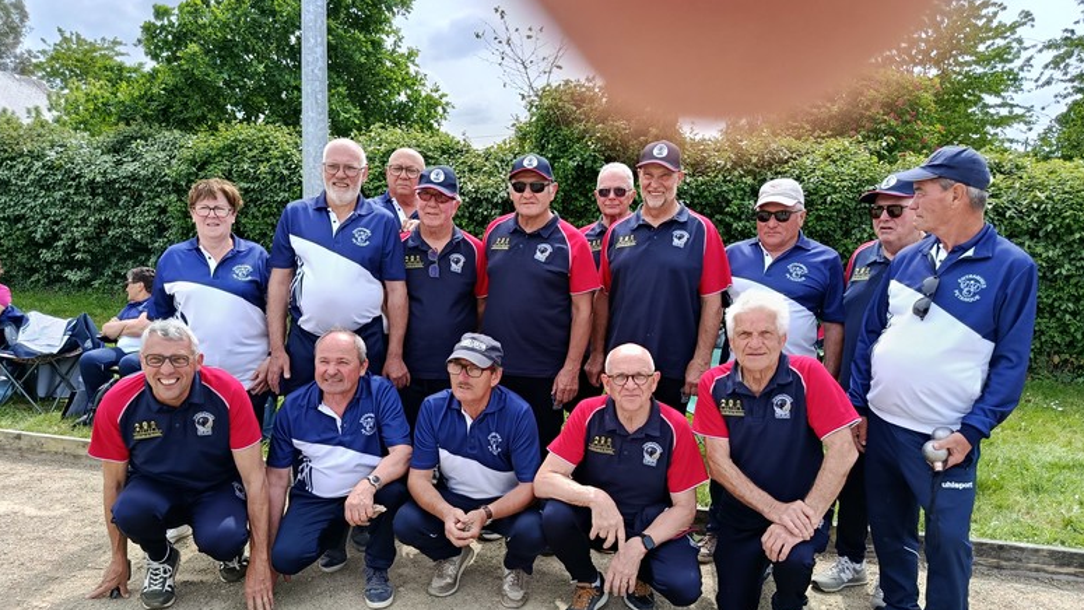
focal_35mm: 27
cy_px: 375
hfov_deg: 69.9
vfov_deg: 42.6
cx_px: 533
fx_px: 776
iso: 50
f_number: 1.7
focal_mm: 5.24
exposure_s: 1/249
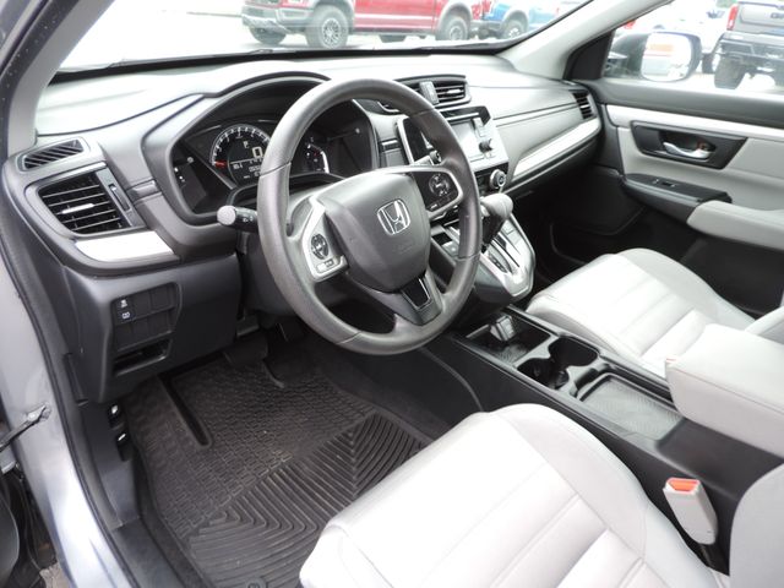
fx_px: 544
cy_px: 294
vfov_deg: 56.8
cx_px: 392
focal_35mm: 24
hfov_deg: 71.6
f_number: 3
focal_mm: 4.3
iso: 90
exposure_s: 1/30
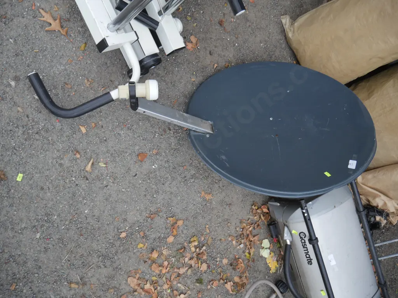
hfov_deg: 60.0
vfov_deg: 46.8
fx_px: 345
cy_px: 149
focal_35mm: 30
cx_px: 199
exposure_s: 1/60
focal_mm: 15
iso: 320
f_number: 3.6
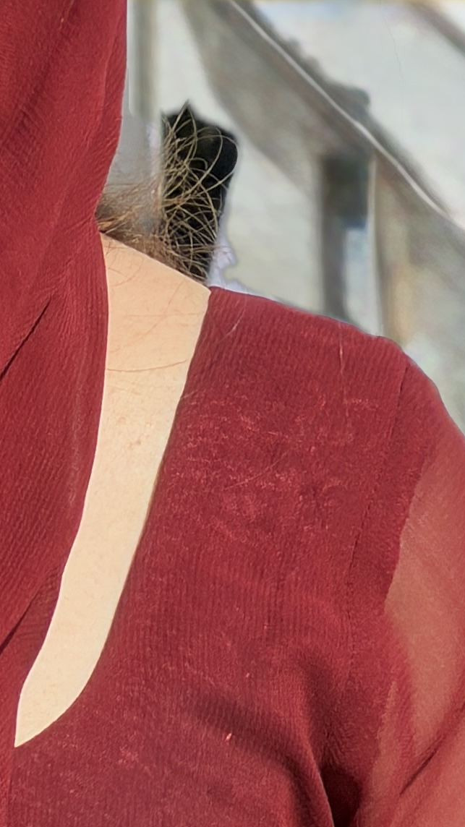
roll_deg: +0.4
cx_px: -445
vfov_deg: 2.8
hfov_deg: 1.6
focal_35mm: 768
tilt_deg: -1.1
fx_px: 16844
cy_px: -12
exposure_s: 1/639
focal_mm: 16.89
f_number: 2.8
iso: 25
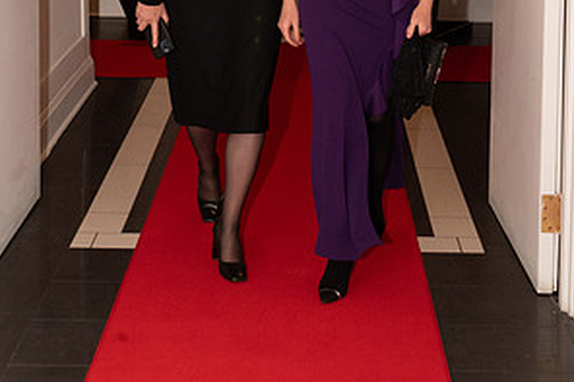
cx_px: 285
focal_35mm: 73
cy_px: -27
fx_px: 1163
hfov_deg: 27.7
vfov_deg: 18.0
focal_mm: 32
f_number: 13
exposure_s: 1/200
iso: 1600
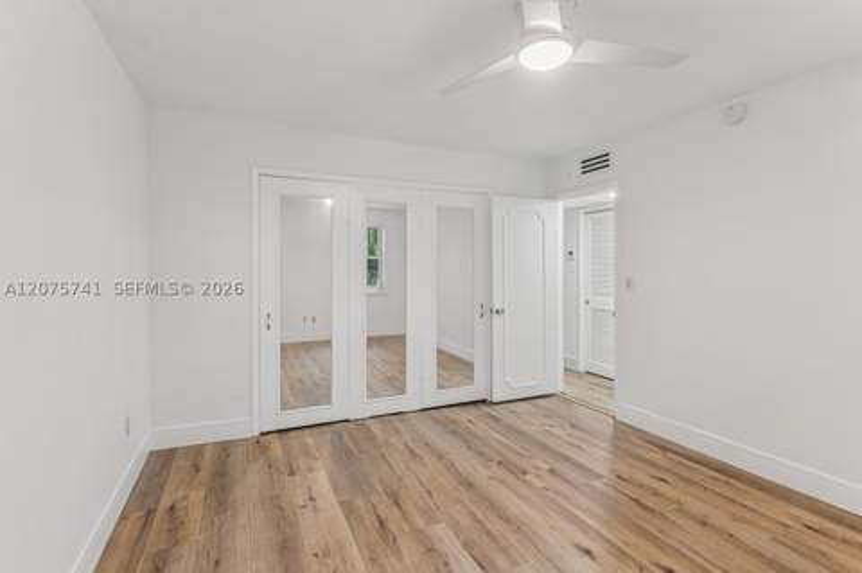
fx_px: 383
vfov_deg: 73.6
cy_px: 286
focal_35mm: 16
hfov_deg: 96.8
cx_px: 431
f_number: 10
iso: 200
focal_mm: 16
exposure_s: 1/2.5
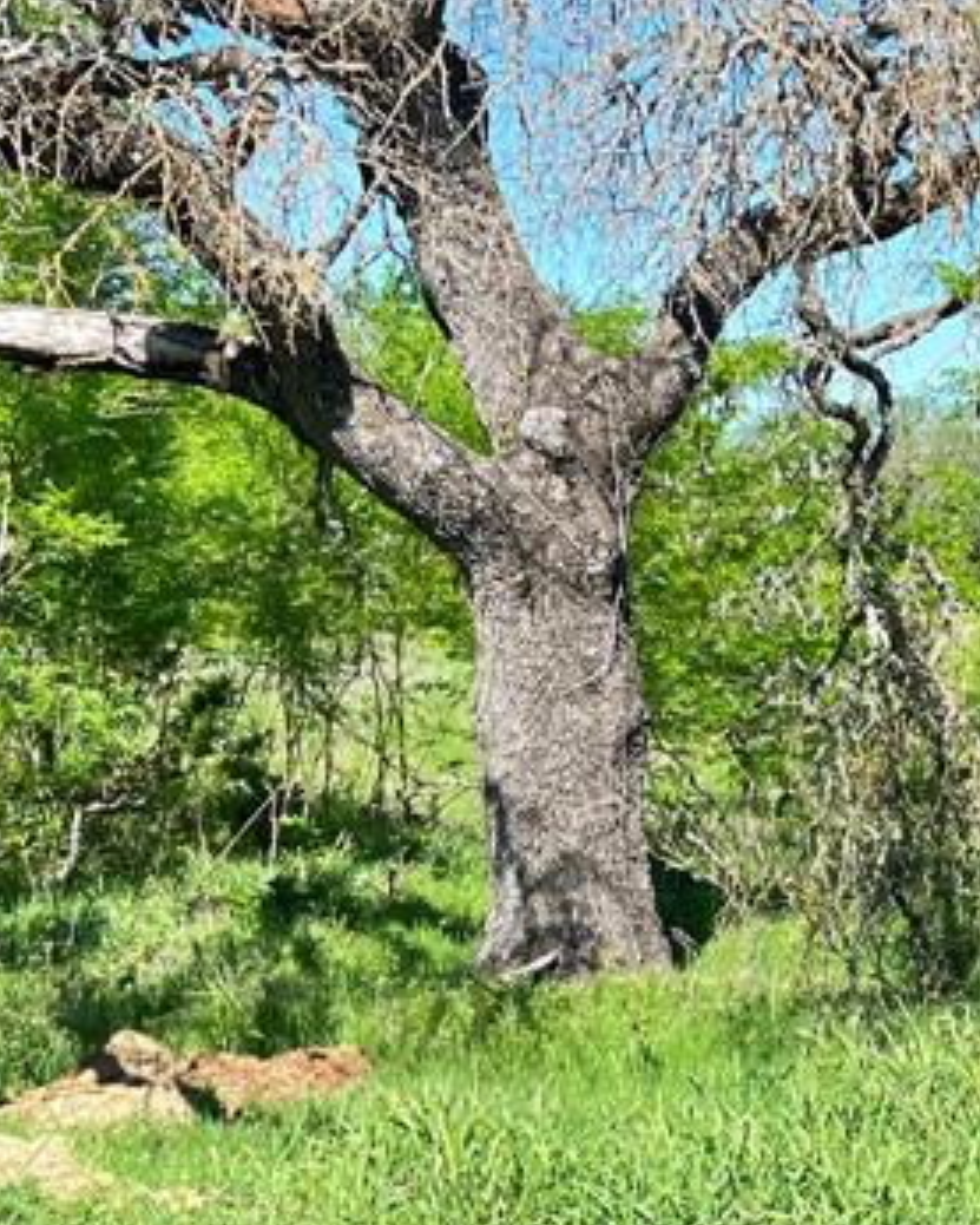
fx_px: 2718
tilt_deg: -2.0
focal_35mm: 75
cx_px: 1097
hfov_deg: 19.5
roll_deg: +0.2
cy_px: 705
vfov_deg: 25.4
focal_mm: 5.1
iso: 50
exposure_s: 1/693
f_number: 1.6
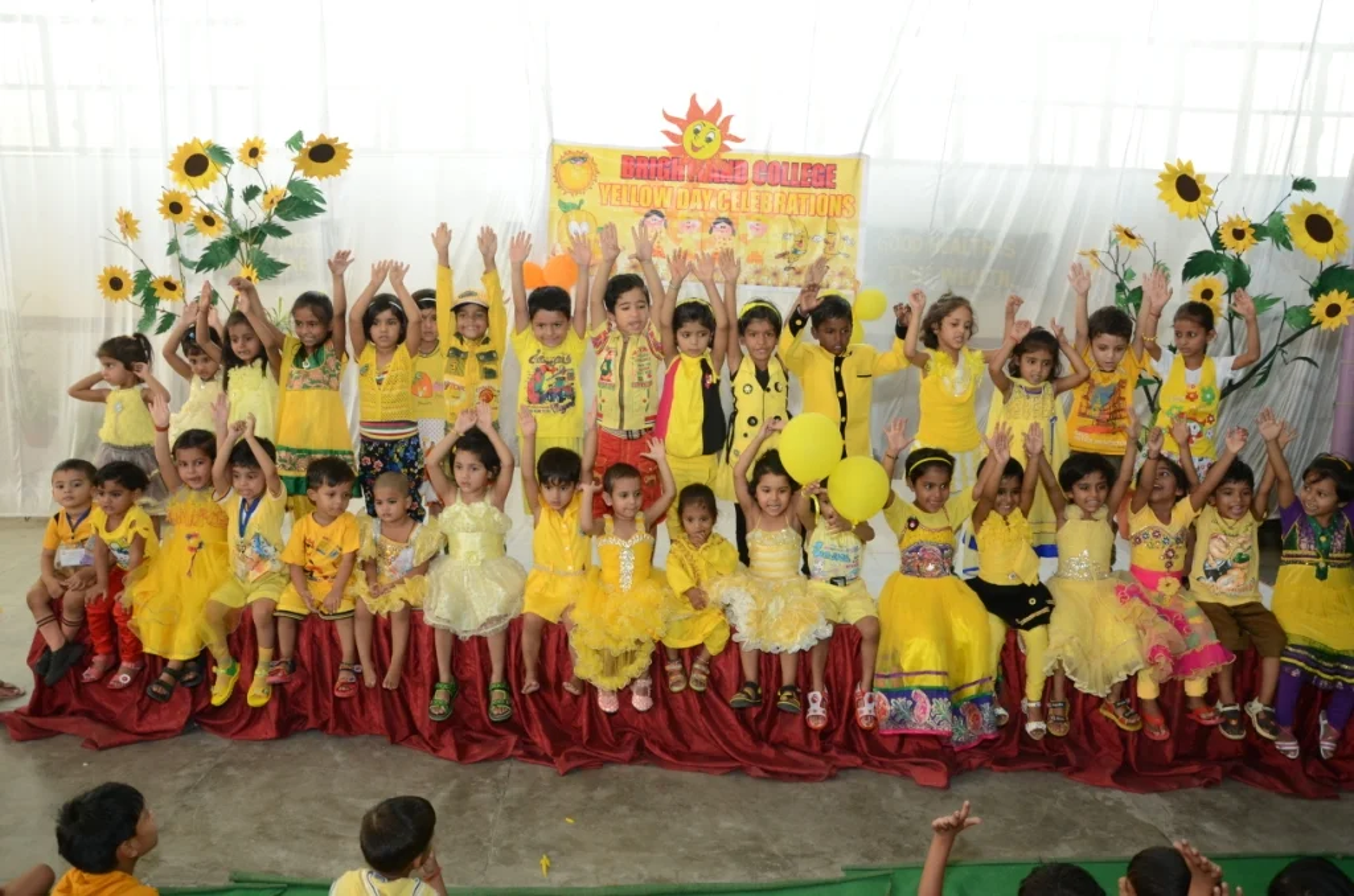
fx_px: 1013
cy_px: 448
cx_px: 677
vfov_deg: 47.7
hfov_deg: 67.5
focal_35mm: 27
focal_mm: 18
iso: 800
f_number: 5.6
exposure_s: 1/125
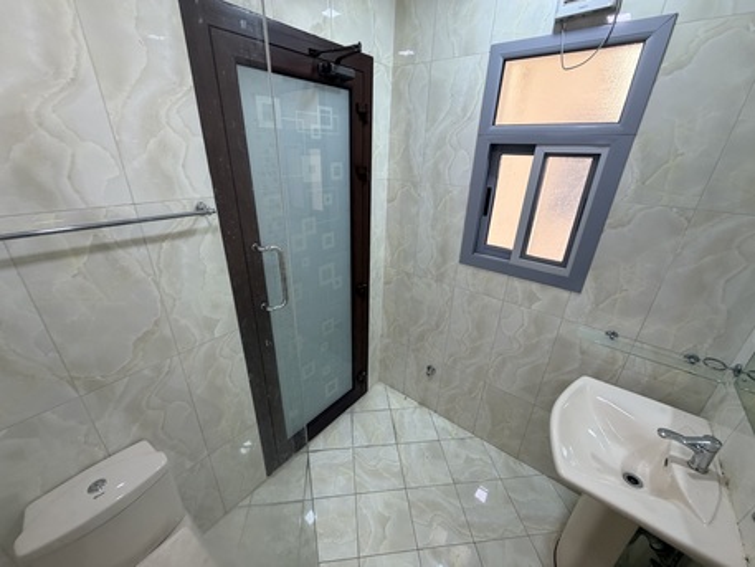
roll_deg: -1.9
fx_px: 305
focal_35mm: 14
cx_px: 378
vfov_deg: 85.7
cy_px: 284
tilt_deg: -23.3
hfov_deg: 102.0
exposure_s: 1/50
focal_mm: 2.22
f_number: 2.2
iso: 200
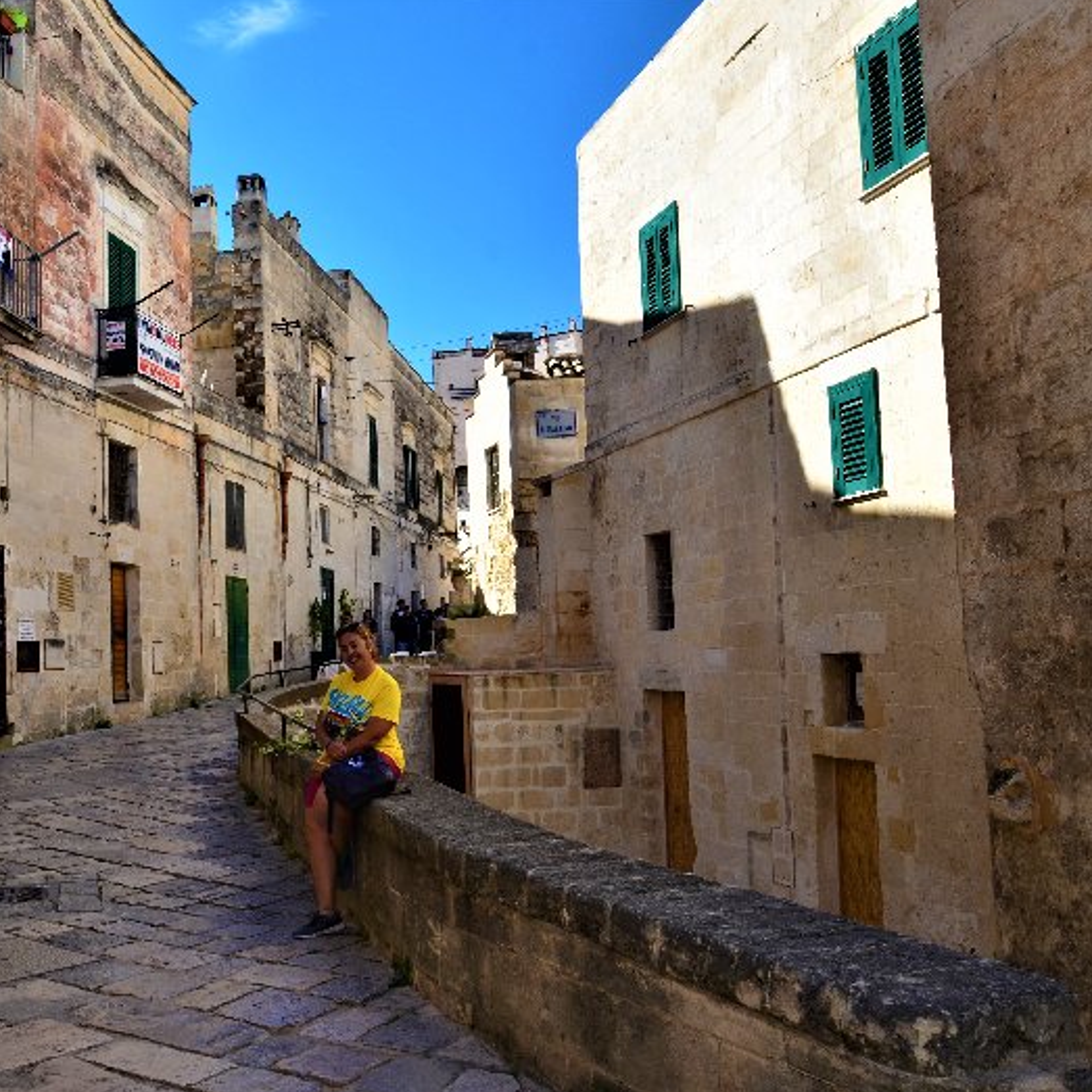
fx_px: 1249
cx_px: 330
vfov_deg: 47.2
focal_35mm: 35
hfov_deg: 46.2
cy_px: 543
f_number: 10
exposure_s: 1/80
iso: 200
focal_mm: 18
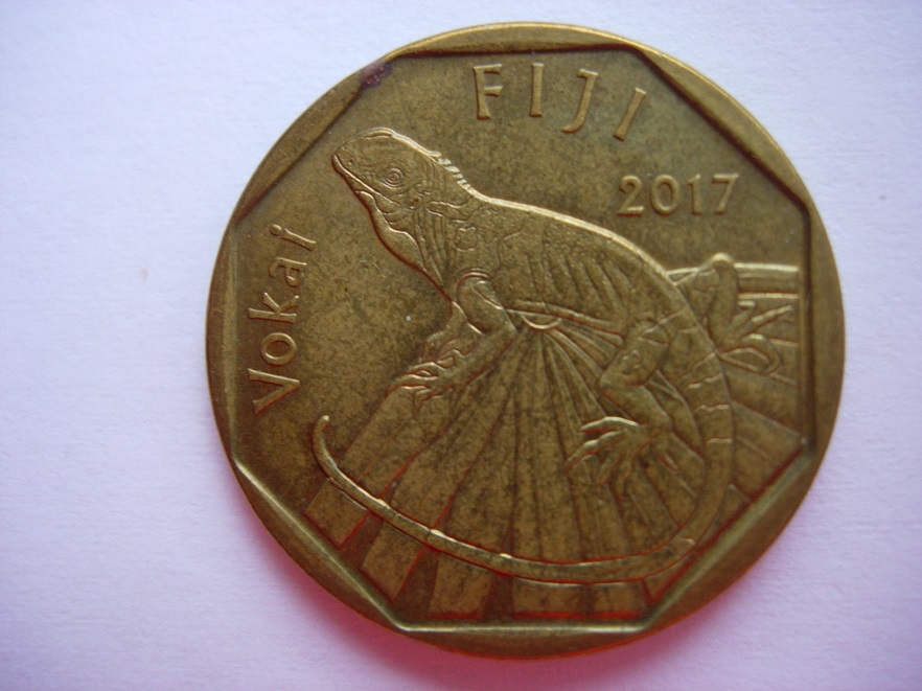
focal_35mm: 38
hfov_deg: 49.0
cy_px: 346
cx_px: 461
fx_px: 1012
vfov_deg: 37.7
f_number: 2.8
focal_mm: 7.8
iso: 122
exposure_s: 1/32
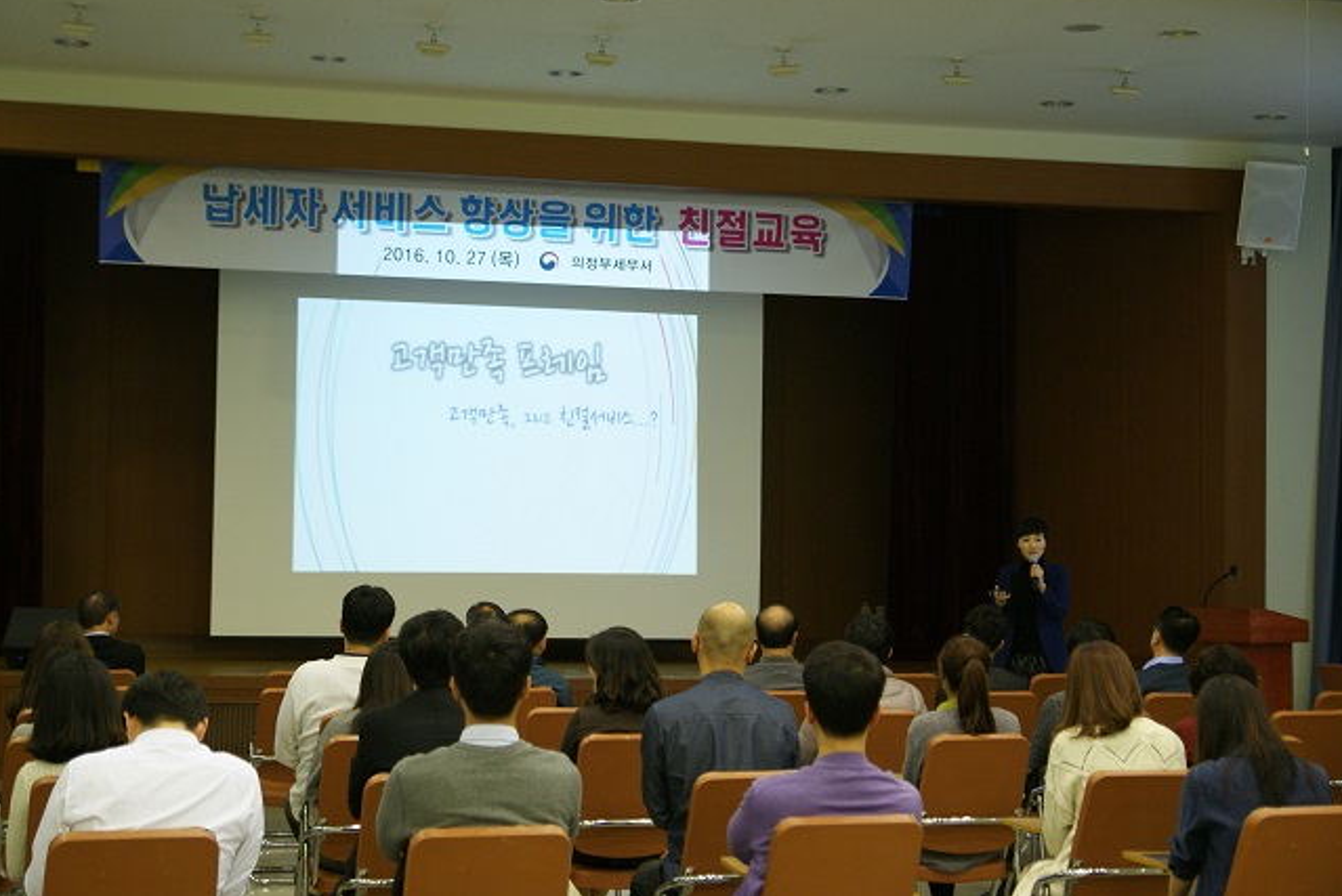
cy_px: 392
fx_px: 2537
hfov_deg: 29.6
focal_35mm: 68
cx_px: 647
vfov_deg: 20.0
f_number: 2.8
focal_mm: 40
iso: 400
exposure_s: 1/60
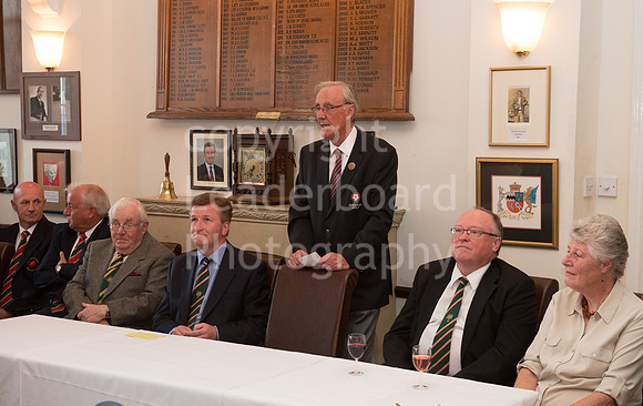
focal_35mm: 65
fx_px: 1147
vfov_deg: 20.1
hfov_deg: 31.3
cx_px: 316
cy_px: 202
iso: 2000
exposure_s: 1/80
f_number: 5
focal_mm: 62
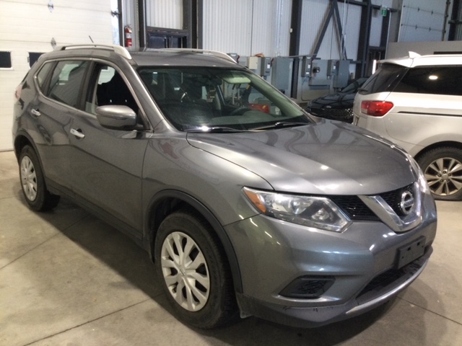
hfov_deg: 58.4
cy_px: 173
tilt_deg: -11.0
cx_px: 231
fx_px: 414
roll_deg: -2.1
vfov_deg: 45.4
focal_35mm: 31
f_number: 2.4
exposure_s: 1/30
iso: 100
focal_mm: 3.3
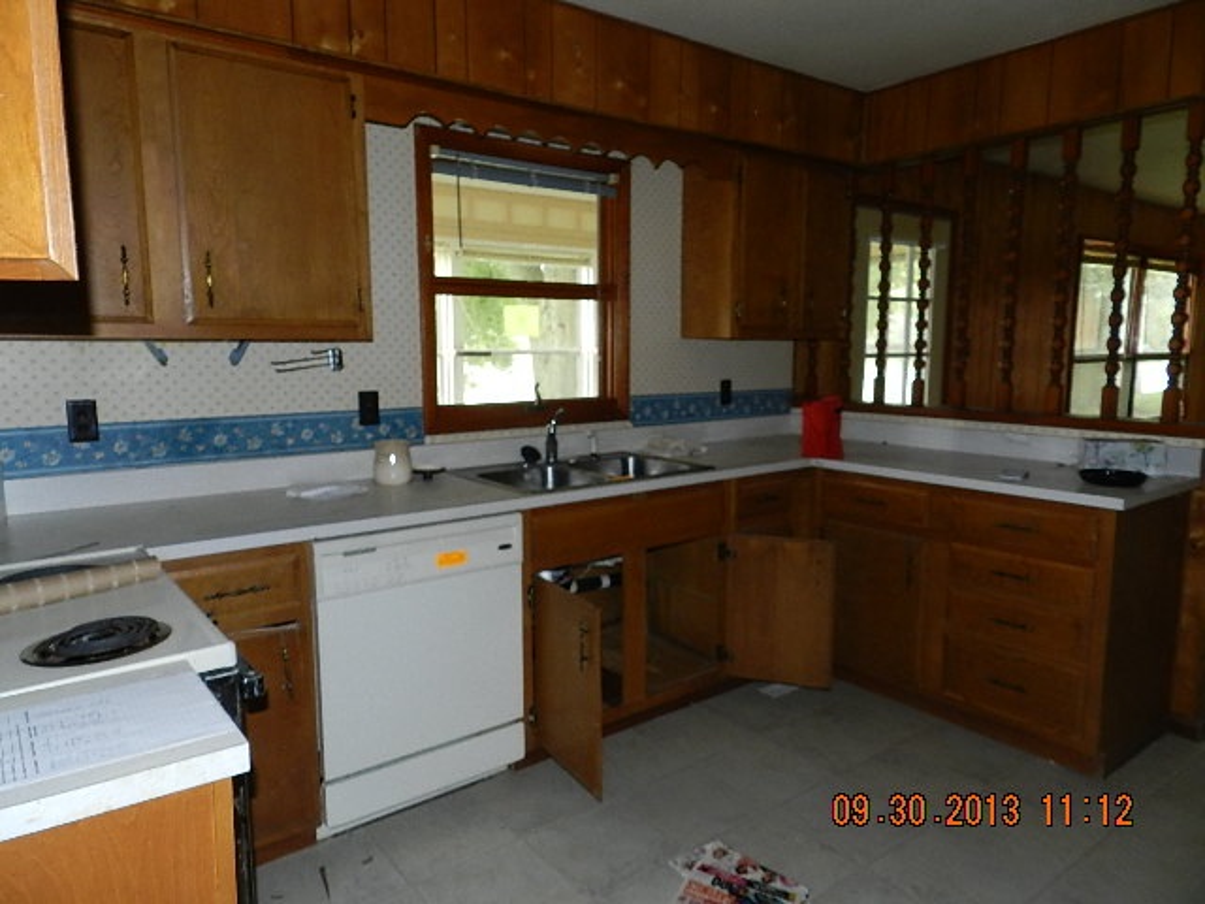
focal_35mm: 23
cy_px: 452
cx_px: 602
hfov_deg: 73.9
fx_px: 801
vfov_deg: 58.9
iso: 200
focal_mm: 4
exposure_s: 1/30
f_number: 3.4
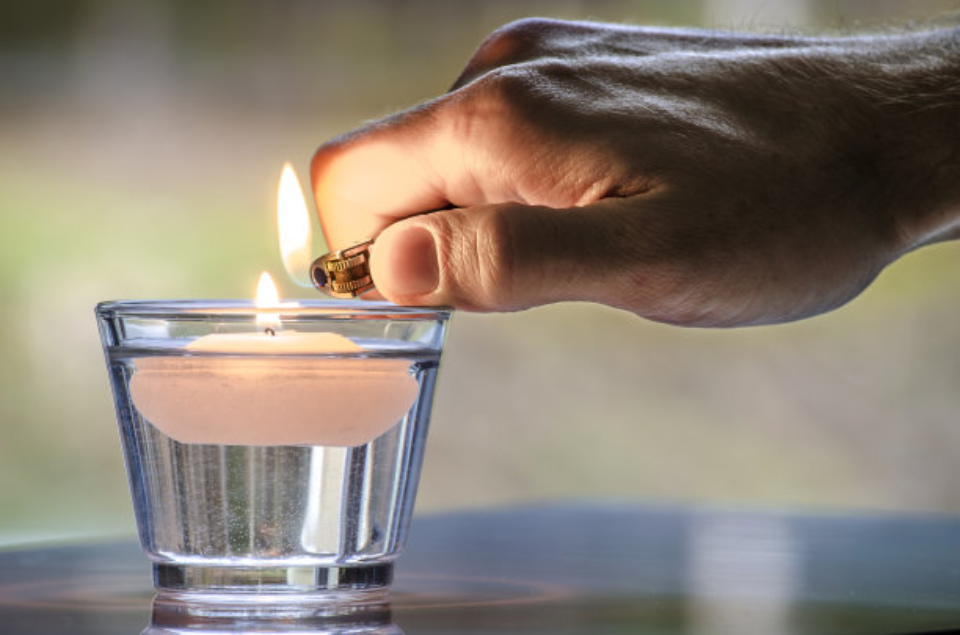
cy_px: 318
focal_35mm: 218
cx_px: 480
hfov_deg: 9.5
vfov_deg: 6.3
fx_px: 5786
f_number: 8
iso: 100
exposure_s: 1/3
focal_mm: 145
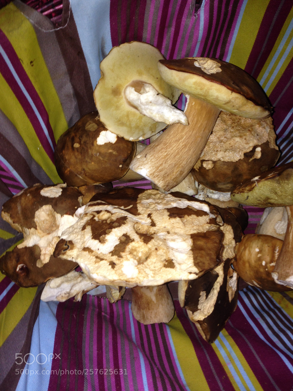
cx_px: 146
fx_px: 372
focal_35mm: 33
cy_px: 196
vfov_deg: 55.4
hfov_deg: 42.9
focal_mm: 4.12
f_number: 2.4
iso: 50
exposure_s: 1/30
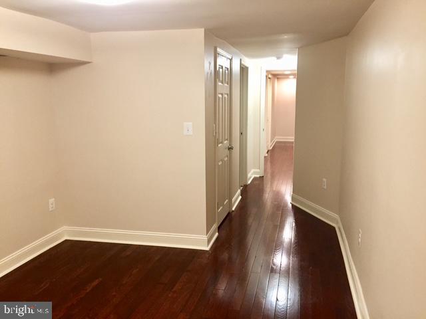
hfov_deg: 61.7
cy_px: 160
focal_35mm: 29
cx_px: 213
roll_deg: -0.9
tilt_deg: -10.2
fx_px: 357
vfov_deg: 48.2
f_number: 2.2
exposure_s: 1/30
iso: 160
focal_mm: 4.15
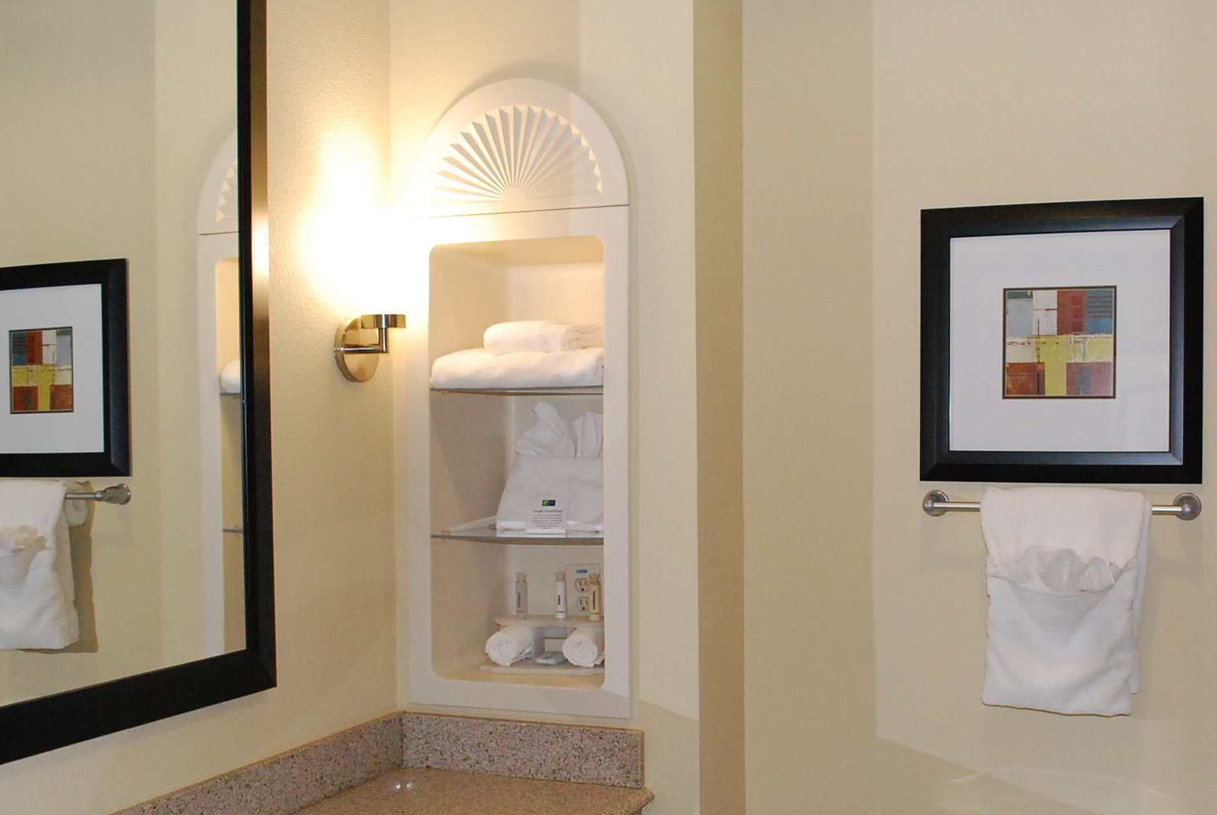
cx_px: 733
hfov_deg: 48.1
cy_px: 491
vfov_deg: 33.4
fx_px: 1354
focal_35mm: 40
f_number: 5.6
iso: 1600
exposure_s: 1/60
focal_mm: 20
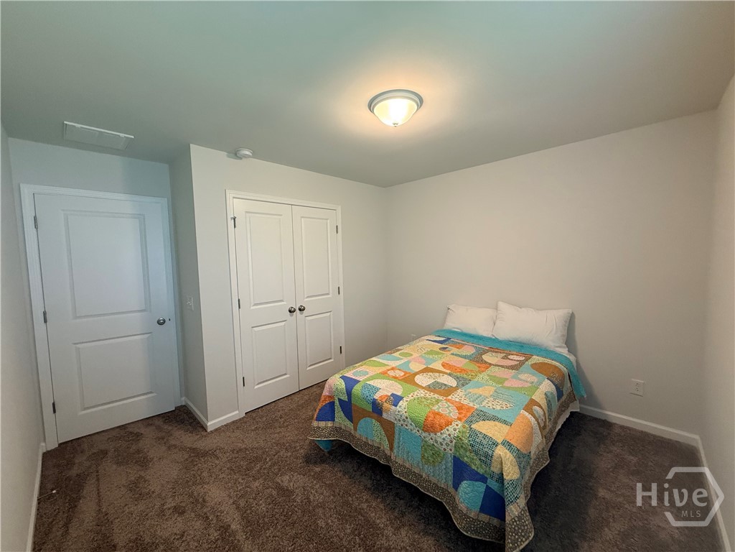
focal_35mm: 14
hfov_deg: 102.1
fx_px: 297
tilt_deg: -4.0
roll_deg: +1.1
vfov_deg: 85.7
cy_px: 276
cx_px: 368
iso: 320
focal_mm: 2.22
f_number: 2.2
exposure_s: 1/120
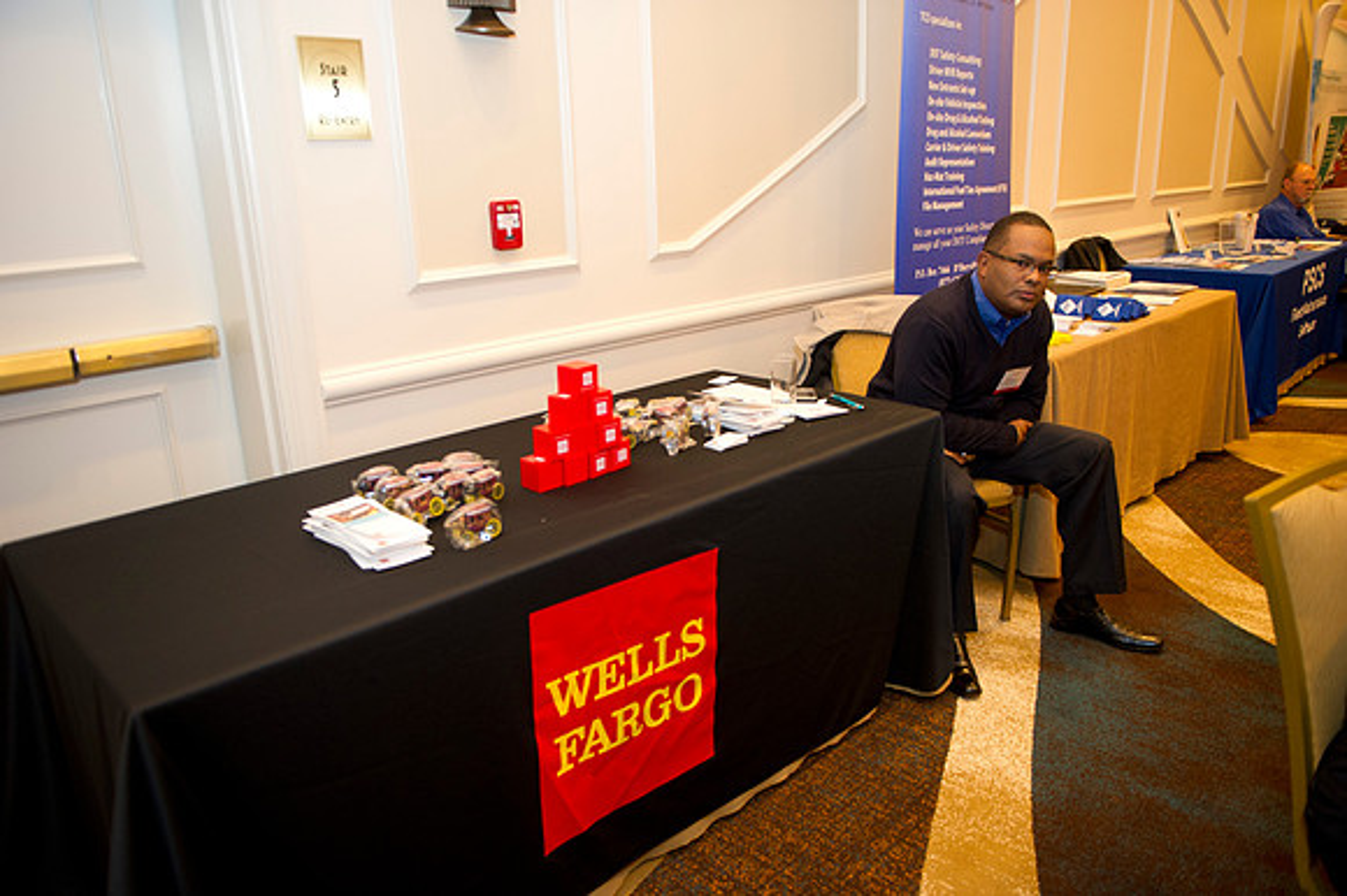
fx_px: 972
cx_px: 674
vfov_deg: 49.5
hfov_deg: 69.4
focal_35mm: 26
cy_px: 448
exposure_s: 1/60
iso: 1600
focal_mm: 26
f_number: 2.8
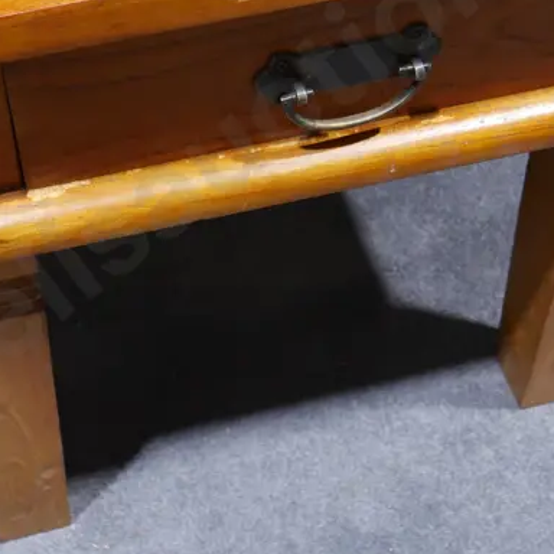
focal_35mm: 66
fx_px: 1195
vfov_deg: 25.8
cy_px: 148
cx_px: 237
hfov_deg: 26.1
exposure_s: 1/60
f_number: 4
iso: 640
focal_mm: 14
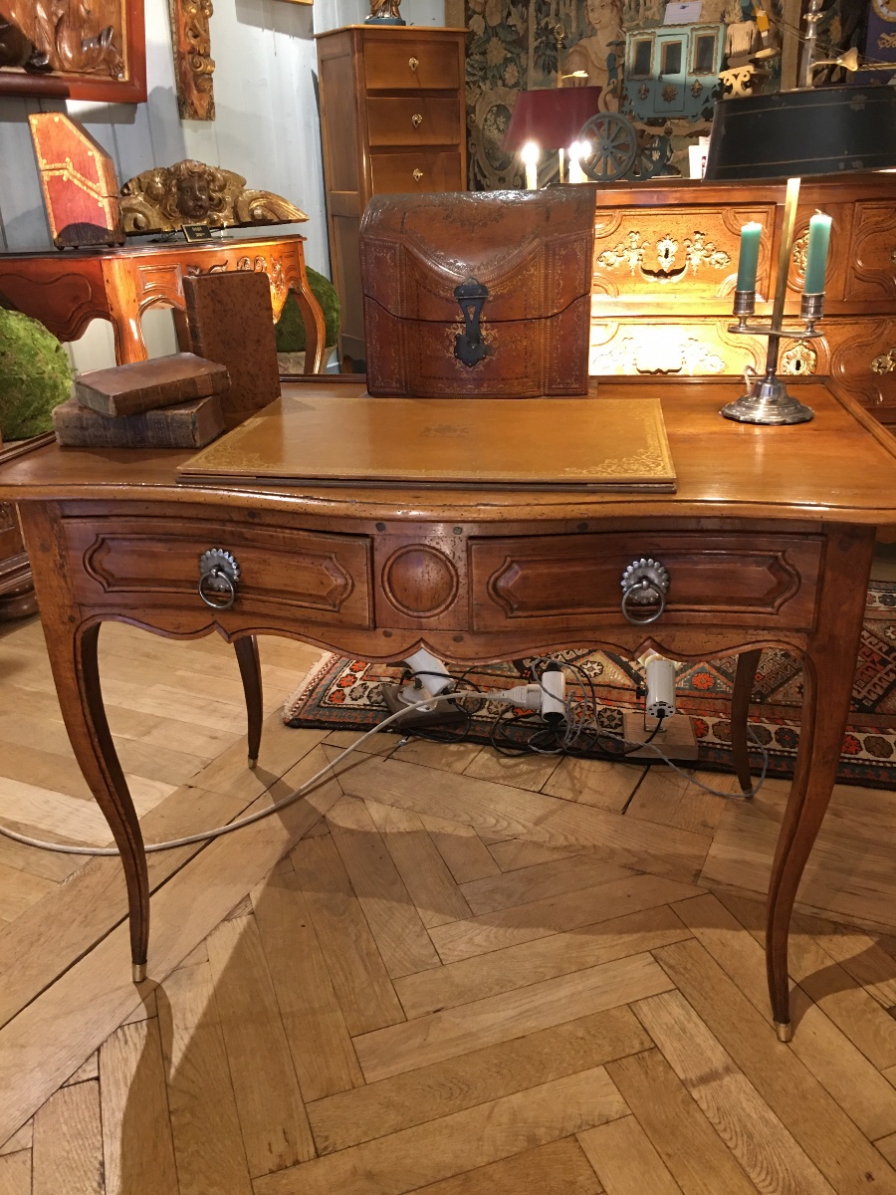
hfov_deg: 48.2
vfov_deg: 61.7
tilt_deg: -22.0
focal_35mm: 29
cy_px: 598
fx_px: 1001
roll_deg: +1.3
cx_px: 448
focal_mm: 4.15
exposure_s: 1/17
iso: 80
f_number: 2.2
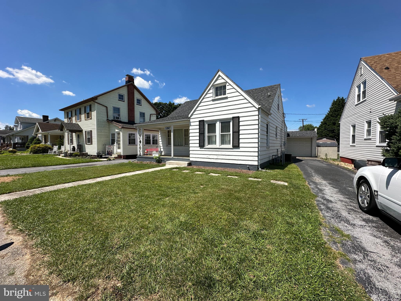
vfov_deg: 85.7
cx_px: 200
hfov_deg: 102.1
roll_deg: +1.8
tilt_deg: -1.1
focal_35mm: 14
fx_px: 162
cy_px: 150
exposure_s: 1/2564
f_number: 2.2
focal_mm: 2.22
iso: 50
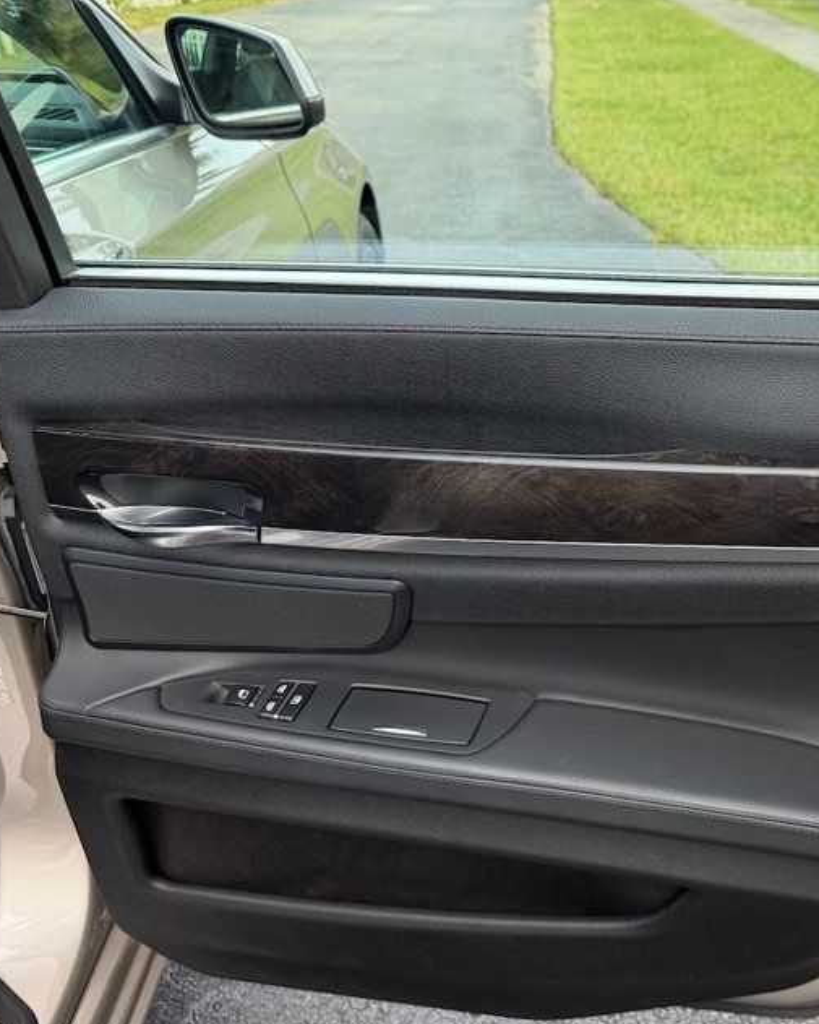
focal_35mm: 38
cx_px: 728
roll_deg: -2.3
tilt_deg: -32.2
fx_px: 1151
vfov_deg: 47.6
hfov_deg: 36.8
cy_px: 620
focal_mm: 6.76
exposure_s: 1/171
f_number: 1.78
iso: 125
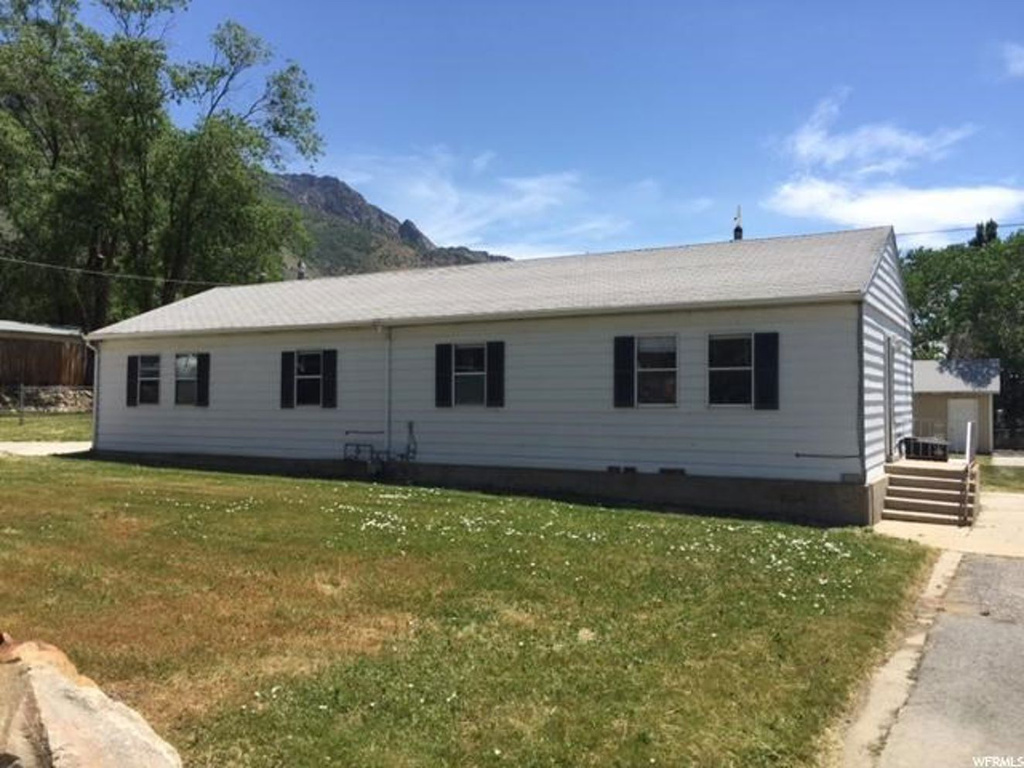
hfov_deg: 61.7
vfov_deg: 48.2
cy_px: 384
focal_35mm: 29
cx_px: 512
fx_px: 858
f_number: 2.2
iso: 32
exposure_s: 1/1883
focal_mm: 4.15
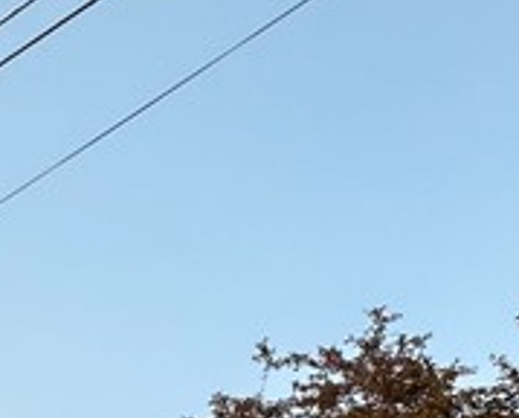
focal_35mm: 78
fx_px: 1201
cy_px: 665
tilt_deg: +10.0
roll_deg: +1.2
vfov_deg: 17.3
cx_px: -9
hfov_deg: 23.3
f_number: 2.2
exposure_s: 1/1984
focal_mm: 2.22
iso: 50
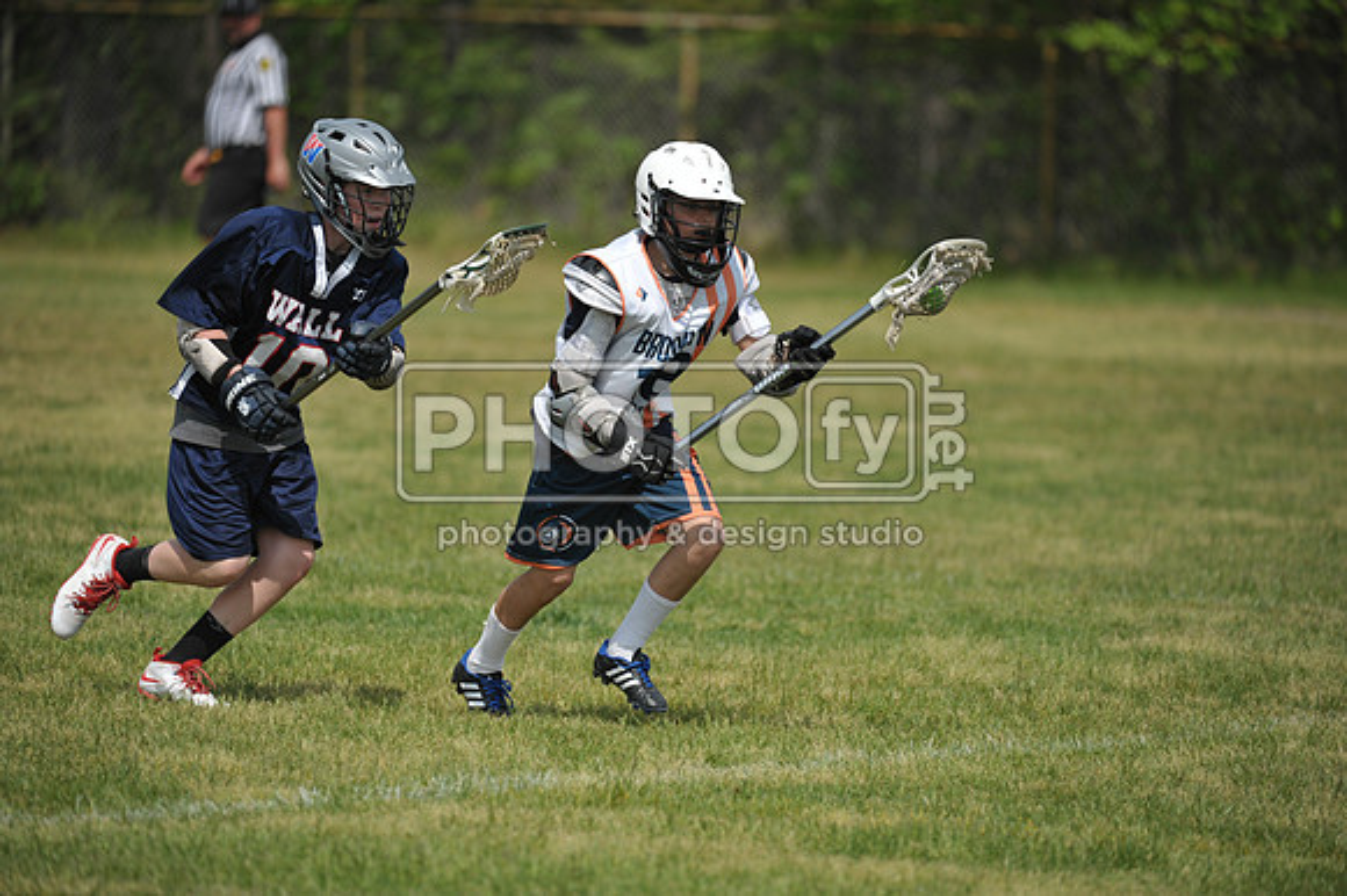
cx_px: 674
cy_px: 448
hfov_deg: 7.4
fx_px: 10470
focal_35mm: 280
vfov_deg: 4.9
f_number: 4
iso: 640
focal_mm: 280
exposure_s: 1/6400
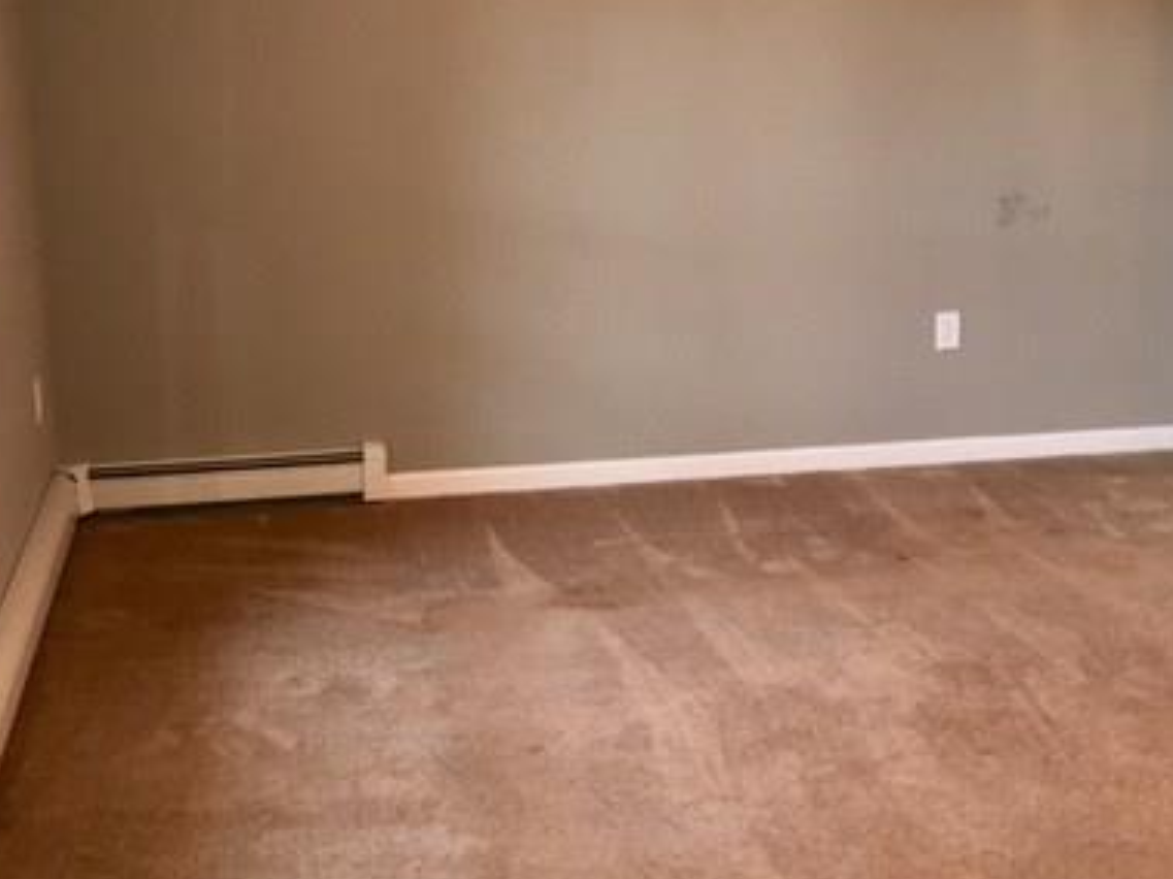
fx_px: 1660
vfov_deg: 29.6
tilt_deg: -11.7
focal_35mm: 49
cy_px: 384
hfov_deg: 38.9
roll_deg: +0.5
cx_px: 545
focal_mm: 4.15
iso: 125
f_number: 2.2
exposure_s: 1/20
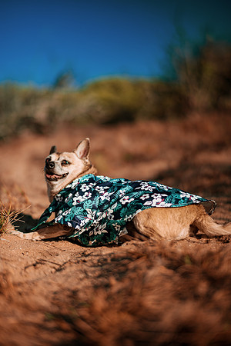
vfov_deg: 34.5
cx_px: 116
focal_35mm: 58
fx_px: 558
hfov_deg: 23.4
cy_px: 173
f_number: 1.4
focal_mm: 58
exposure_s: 1/8000
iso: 100
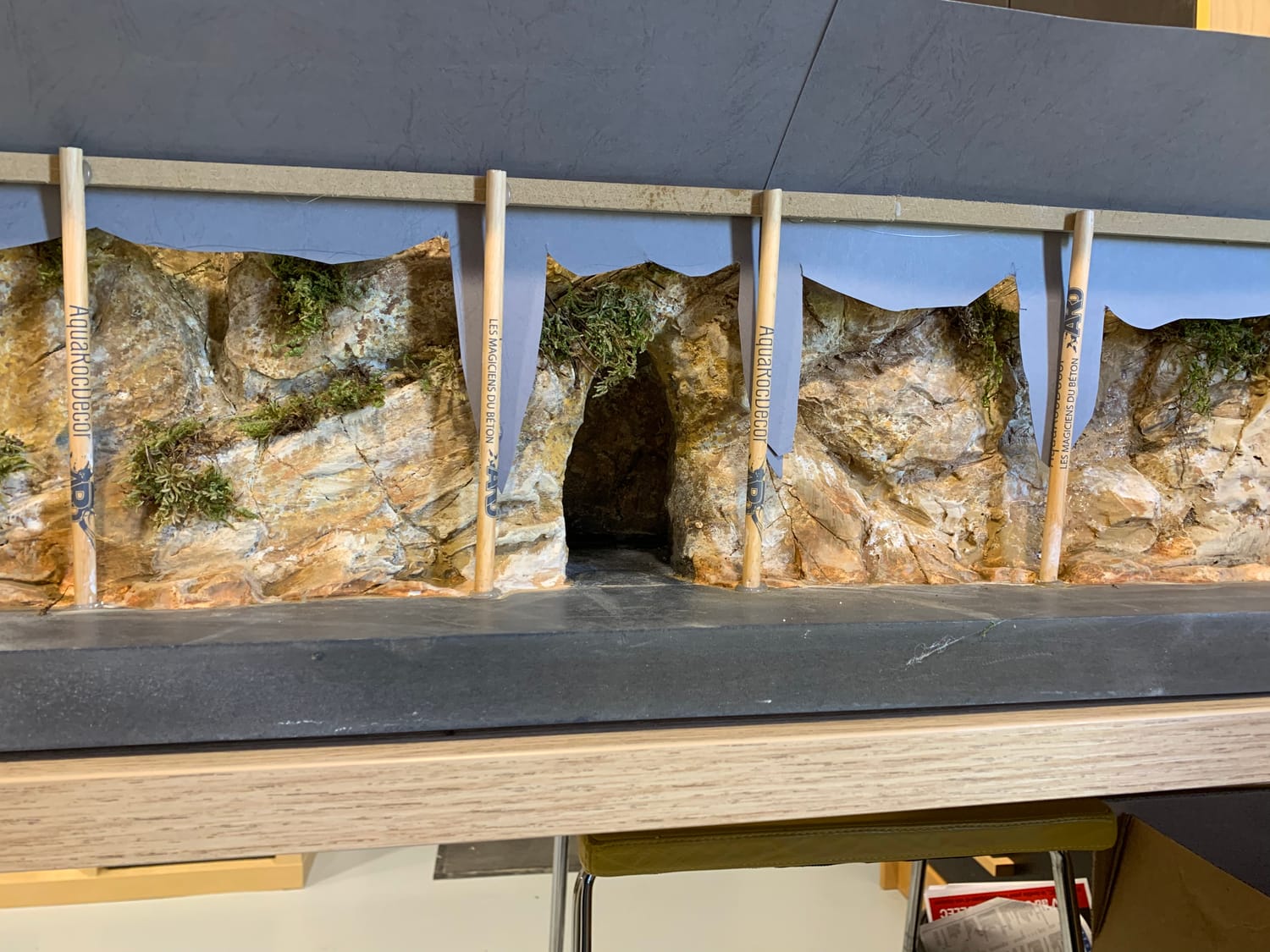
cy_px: 476
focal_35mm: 26
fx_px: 954
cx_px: 635
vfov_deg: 53.1
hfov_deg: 67.3
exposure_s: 1/50
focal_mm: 4.25
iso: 125
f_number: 1.8
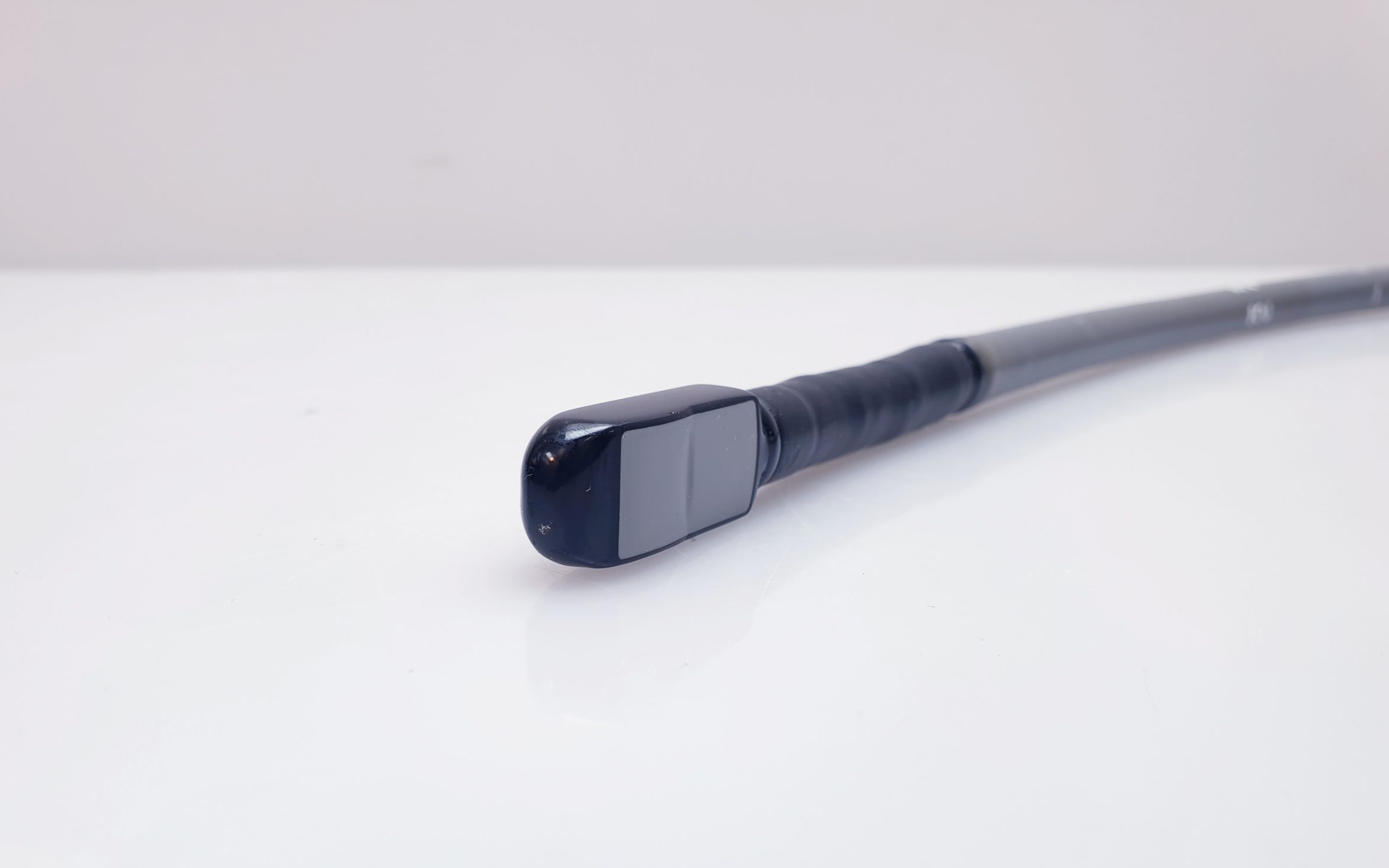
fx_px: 1136
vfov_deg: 41.4
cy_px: 558
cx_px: 638
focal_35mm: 30
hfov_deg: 62.8
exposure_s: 1/50
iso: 50
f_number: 2.4
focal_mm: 4.3
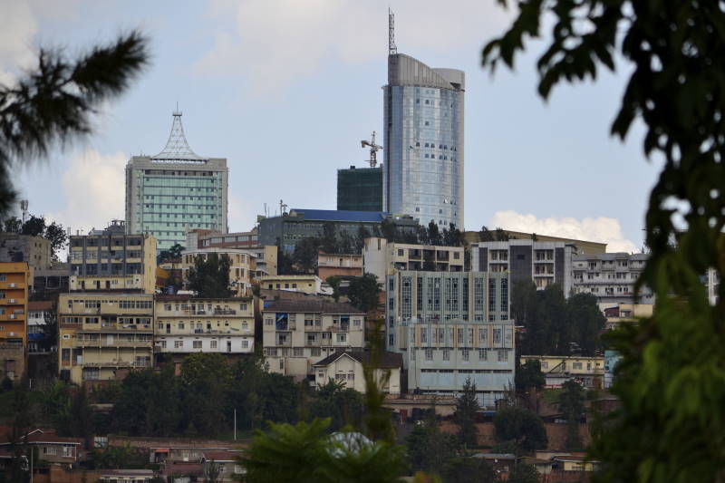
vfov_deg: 6.8
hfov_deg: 10.2
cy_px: 242
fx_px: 4077
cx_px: 362
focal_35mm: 202
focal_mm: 135
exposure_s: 1/1600
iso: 400
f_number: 5
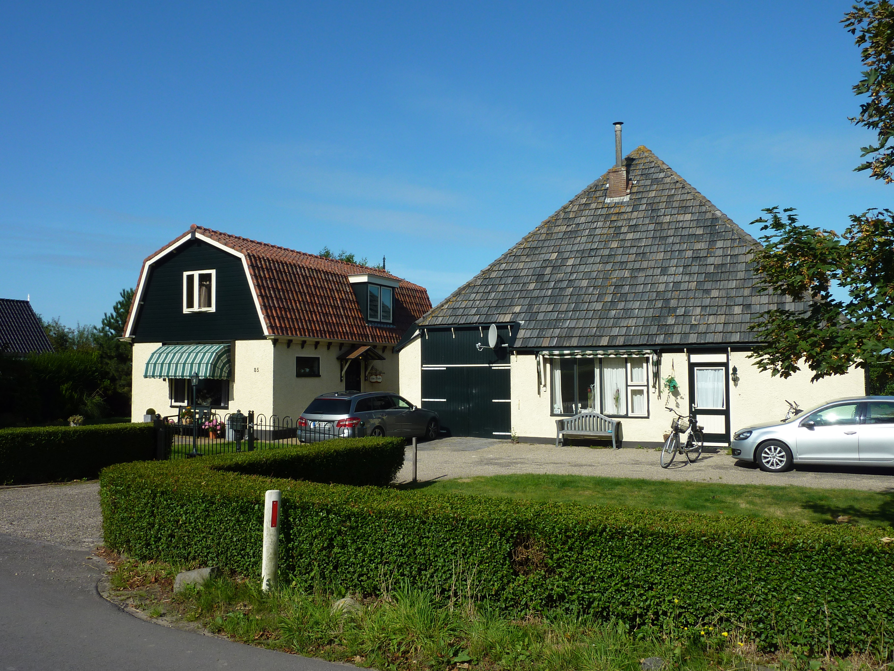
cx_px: 447
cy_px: 336
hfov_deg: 61.7
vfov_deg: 48.2
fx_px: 749
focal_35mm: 29
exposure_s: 1/640
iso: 80
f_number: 5
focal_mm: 4.7
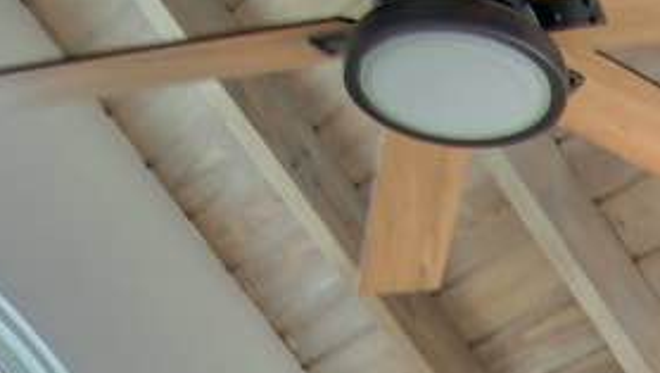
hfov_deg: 16.6
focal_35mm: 122
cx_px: 862
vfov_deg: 8.0
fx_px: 2137
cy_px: 1267
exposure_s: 1/30
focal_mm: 18
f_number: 9
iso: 100
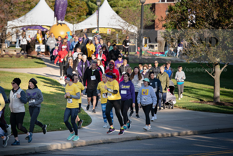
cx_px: 116
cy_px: 78
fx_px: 1100
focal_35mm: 170
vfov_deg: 8.1
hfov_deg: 12.1
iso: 200
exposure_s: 1/500
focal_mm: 170
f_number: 5
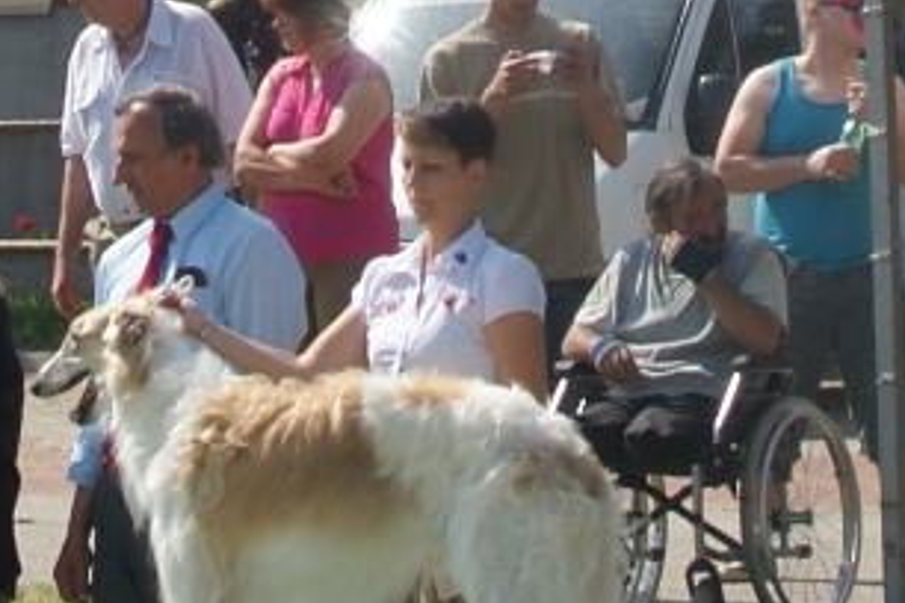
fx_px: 2363
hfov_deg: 20.9
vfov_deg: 14.4
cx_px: -12
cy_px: 529
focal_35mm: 94
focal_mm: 30
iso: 100
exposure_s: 1/200
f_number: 10
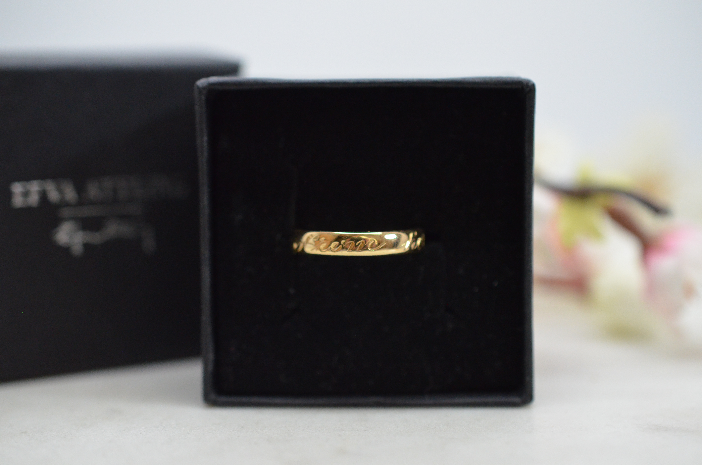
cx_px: 351
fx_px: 1168
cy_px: 232
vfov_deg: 22.5
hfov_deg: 33.5
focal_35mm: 60
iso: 2500
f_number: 4
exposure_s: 1/1600
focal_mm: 40
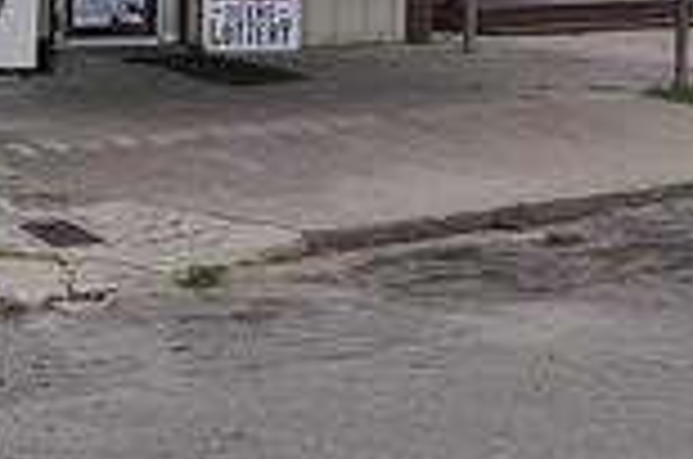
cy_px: -182
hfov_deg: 19.5
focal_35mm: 102
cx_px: 22
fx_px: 1959
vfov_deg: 12.8
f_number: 8
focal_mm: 18
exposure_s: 1/250
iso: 200
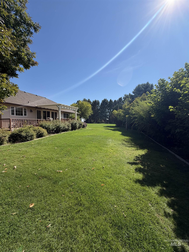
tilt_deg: -0.9
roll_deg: +0.6
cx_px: 94
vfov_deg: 102.1
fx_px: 102
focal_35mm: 14
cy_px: 126
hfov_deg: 85.7
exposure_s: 1/853
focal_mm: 2.22
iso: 20
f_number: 2.2
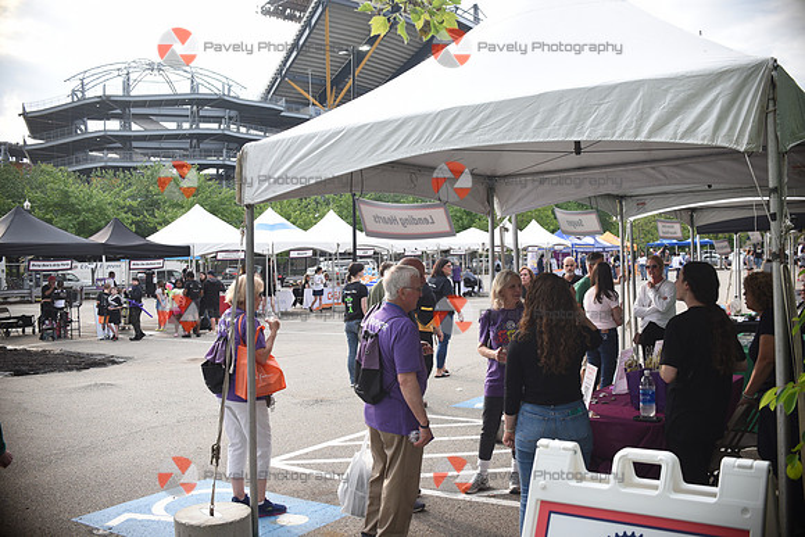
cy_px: 268
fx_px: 783
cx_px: 402
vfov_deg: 37.9
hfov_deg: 54.4
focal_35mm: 35
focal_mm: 35
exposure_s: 1/400
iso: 320
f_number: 6.3
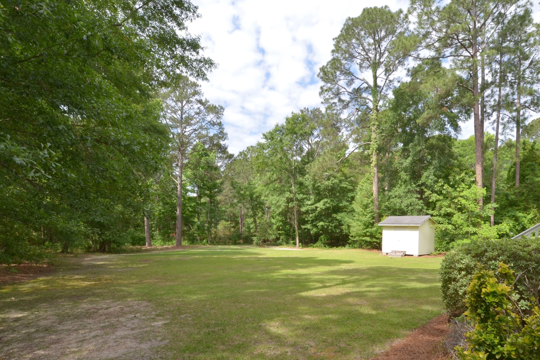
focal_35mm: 20
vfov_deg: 60.8
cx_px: 301
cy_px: 233
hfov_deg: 83.7
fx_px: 300
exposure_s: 1/160
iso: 200
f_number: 9
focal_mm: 10
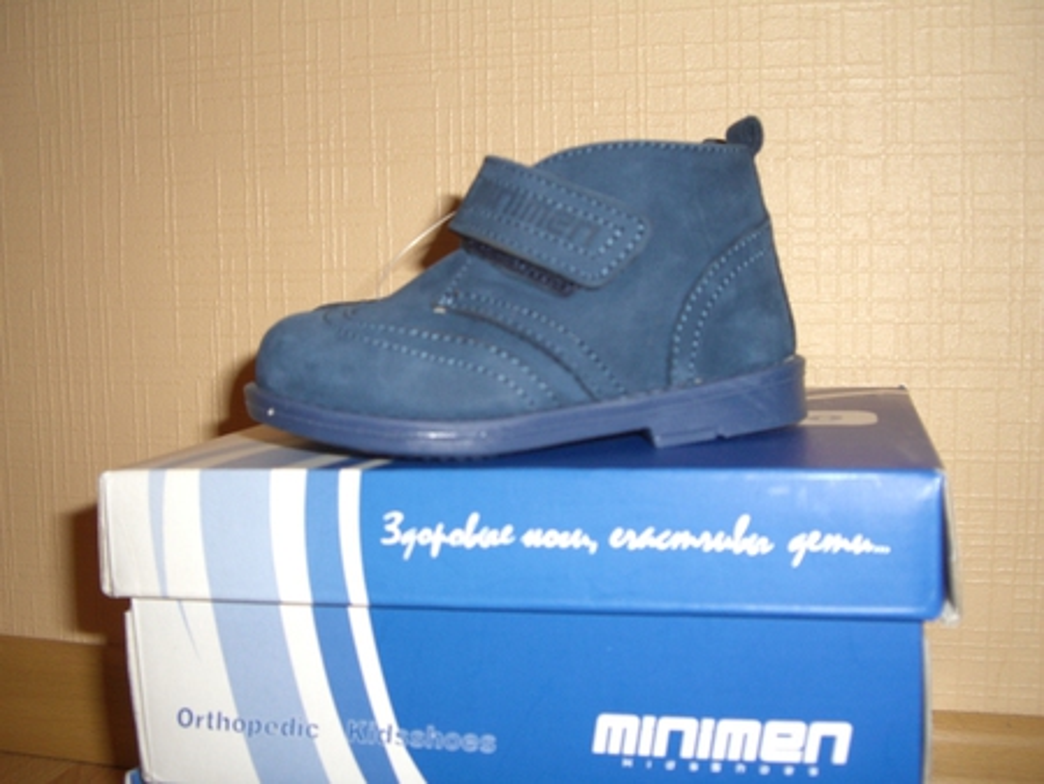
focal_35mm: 38
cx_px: 522
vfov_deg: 37.8
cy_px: 392
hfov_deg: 49.0
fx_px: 1147
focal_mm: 7.9
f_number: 2.8
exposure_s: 1/60
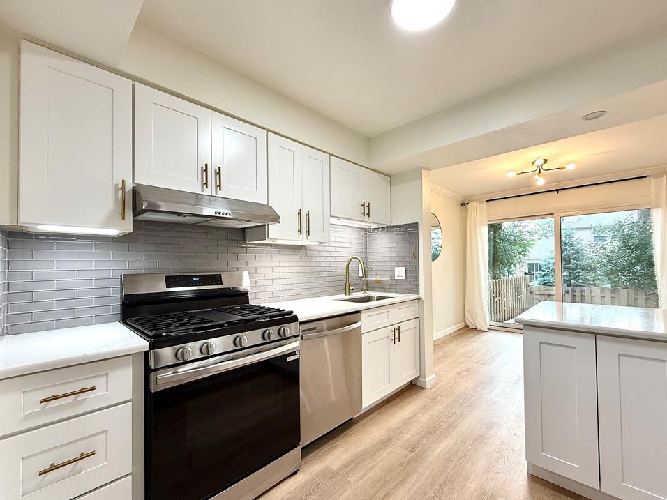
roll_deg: +0.0
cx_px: 337
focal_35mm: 15
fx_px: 289
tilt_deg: +1.4
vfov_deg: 81.7
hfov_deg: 98.2
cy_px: 259
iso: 125
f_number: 2.2
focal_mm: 2.22
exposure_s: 1/120
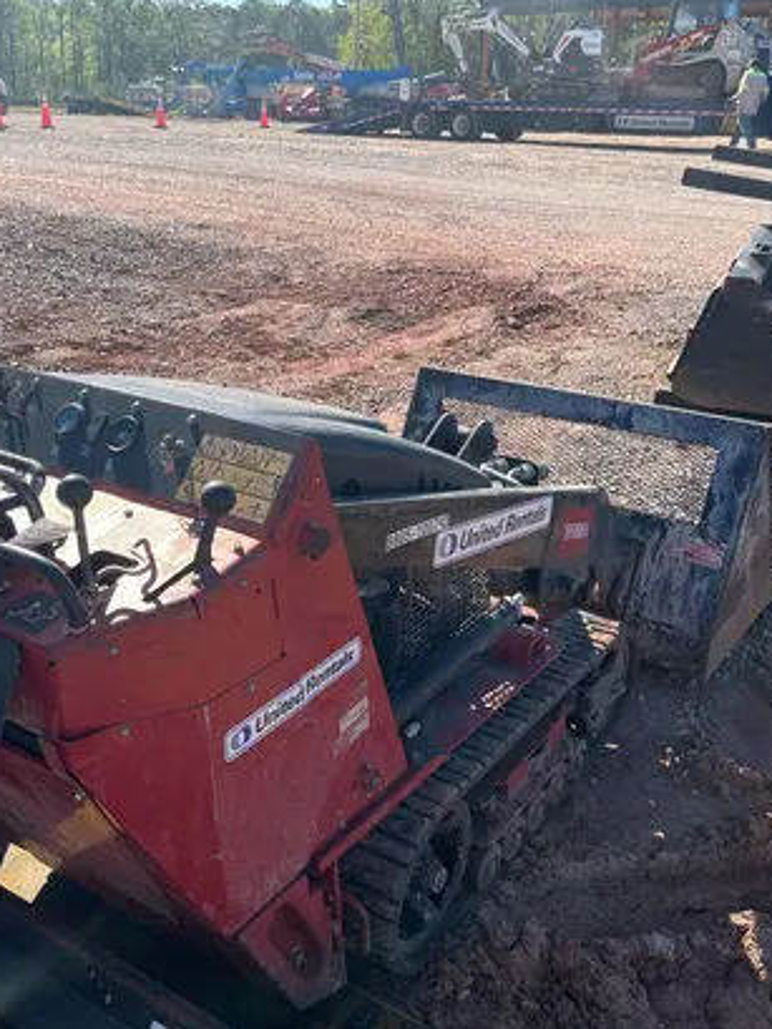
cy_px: 514
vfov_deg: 52.6
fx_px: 1040
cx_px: 355
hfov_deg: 40.7
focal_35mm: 35
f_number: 1.6
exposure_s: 1/1672
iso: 50
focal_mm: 5.1
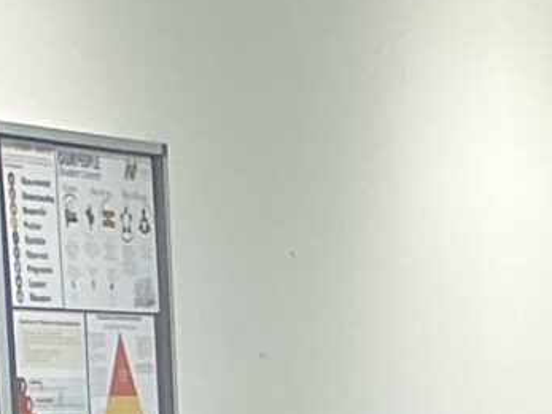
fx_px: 3411
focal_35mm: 214
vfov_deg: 6.2
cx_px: 285
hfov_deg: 9.3
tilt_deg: -16.6
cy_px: 1404
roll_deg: +2.5
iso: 40
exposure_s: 1/60
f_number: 1.8
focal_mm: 3
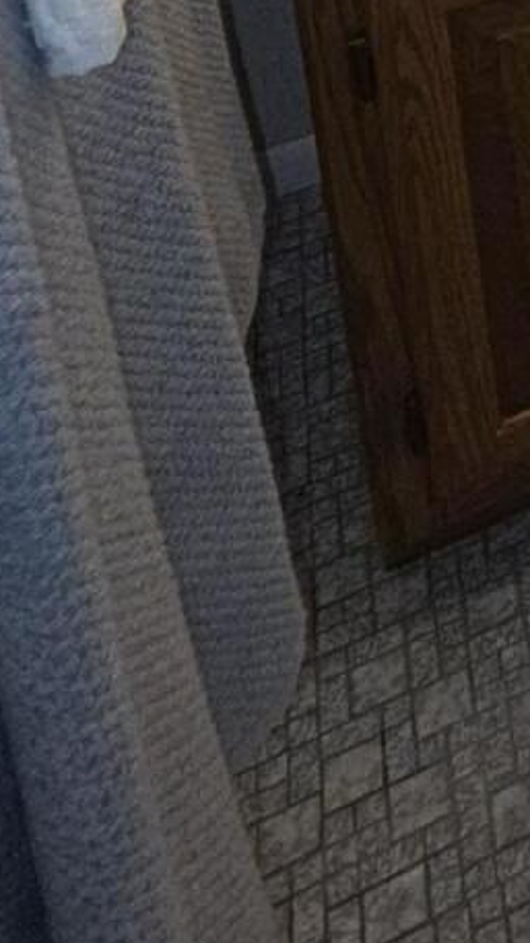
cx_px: 1202
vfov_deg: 22.0
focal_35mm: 62
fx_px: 1549
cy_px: -728
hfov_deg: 14.4
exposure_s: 1/60
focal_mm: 2.2
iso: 50
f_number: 1.9
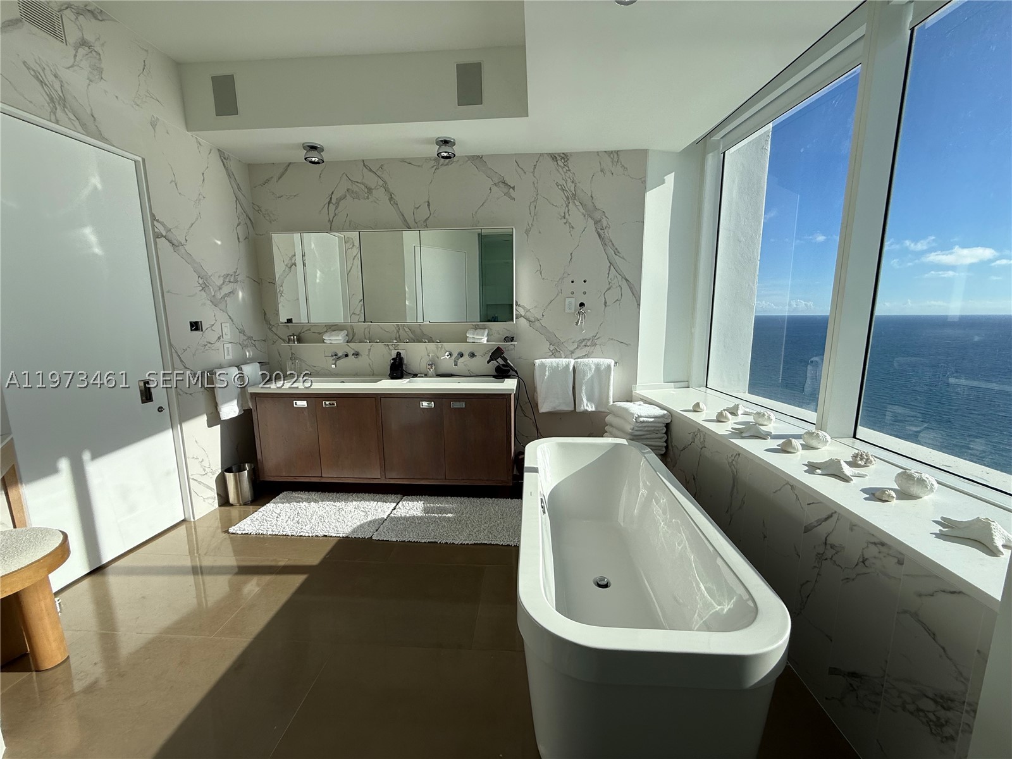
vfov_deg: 85.7
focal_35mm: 14
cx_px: 506
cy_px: 380
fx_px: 409
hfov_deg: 102.1
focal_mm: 2.22
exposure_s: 1/1211
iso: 50
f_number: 2.2
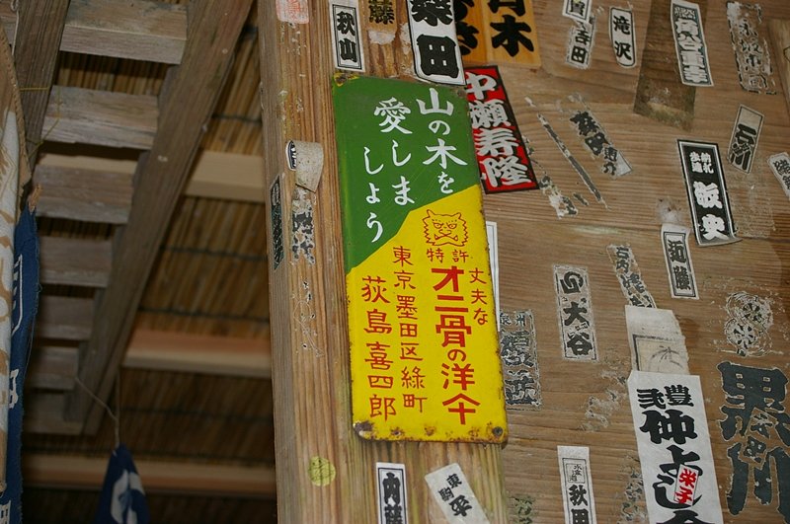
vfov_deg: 18.1
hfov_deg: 27.0
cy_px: 262
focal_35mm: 75
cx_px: 395
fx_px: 1643
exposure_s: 1/60
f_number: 5.6
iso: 200
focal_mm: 50
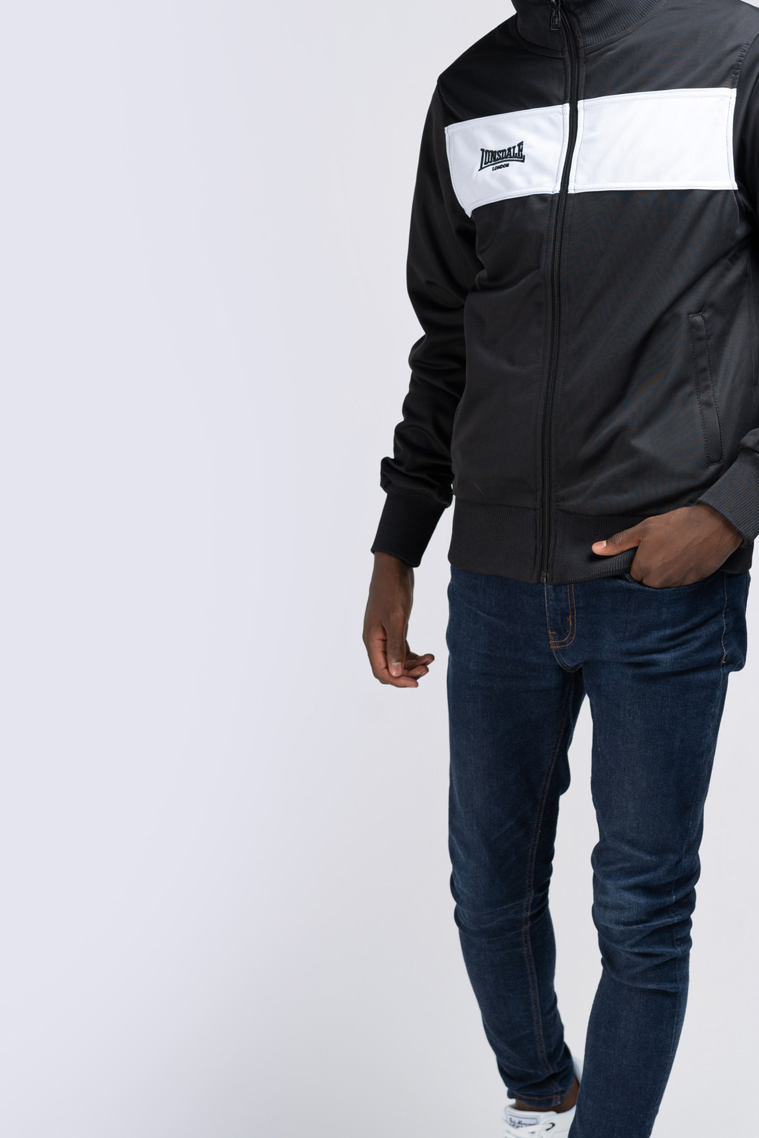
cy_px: 570
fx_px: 2593
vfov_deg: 24.8
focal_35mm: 82
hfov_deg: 16.6
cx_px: 555
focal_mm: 55
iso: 100
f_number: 5.6
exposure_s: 1/160
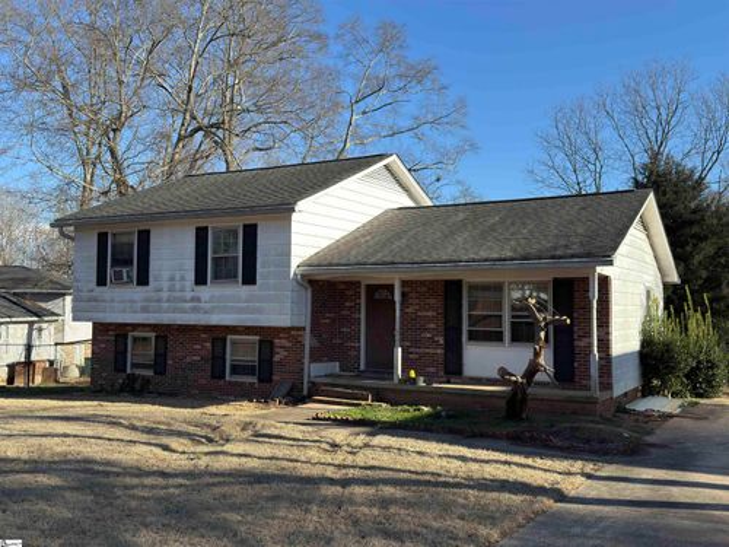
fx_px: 737
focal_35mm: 35
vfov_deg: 40.7
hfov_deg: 52.6
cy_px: 274
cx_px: 364
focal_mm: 6.76
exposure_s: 1/2660
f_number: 1.78
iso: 64
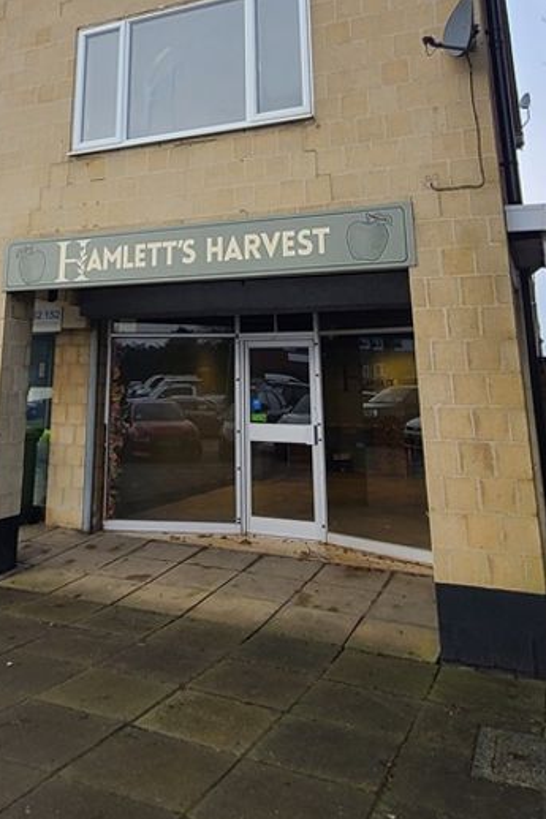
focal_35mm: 29
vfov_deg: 59.2
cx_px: 184
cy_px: 176
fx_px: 660
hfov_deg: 44.3
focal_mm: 2.2
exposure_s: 1/352
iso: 64
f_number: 2.2
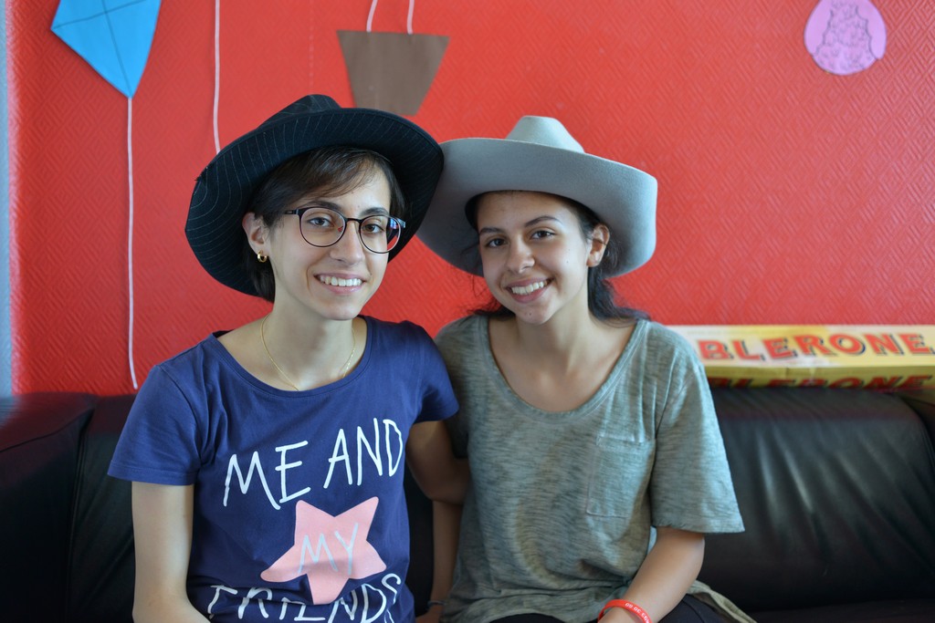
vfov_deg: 37.9
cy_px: 312
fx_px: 909
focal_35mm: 35
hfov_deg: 54.4
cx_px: 468
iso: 800
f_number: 3.2
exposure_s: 1/100
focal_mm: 35
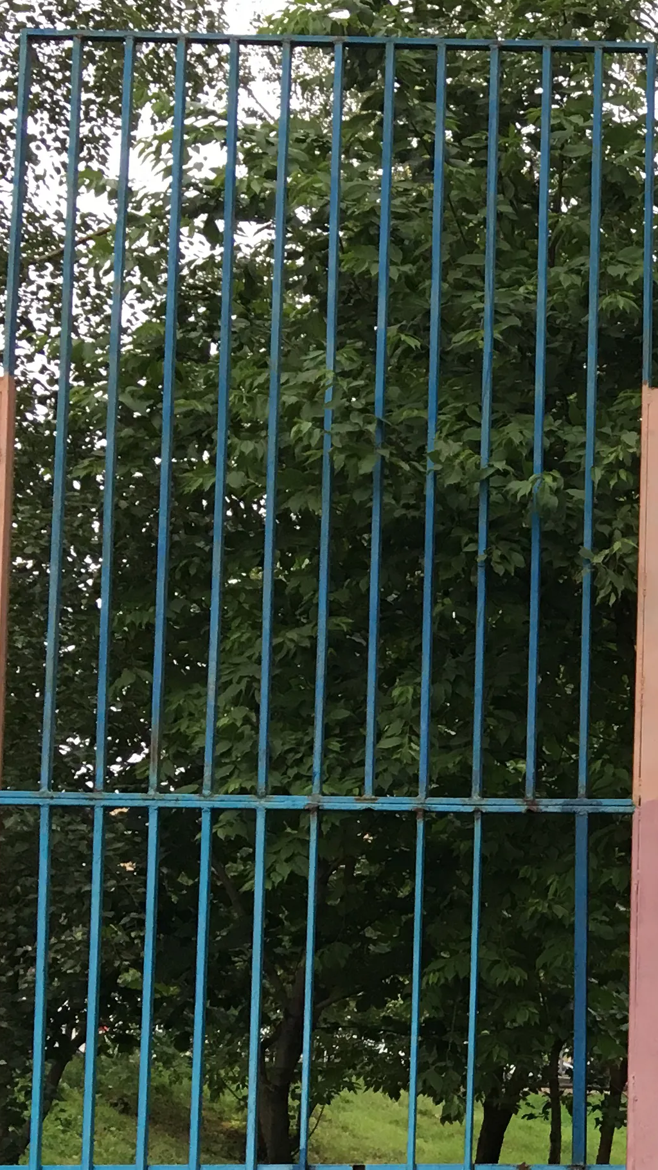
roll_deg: -0.3
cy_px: 930
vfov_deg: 29.5
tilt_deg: +3.8
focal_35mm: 70
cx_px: 1148
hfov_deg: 15.2
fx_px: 2171
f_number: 2.2
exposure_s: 1/33
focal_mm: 4.15
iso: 32
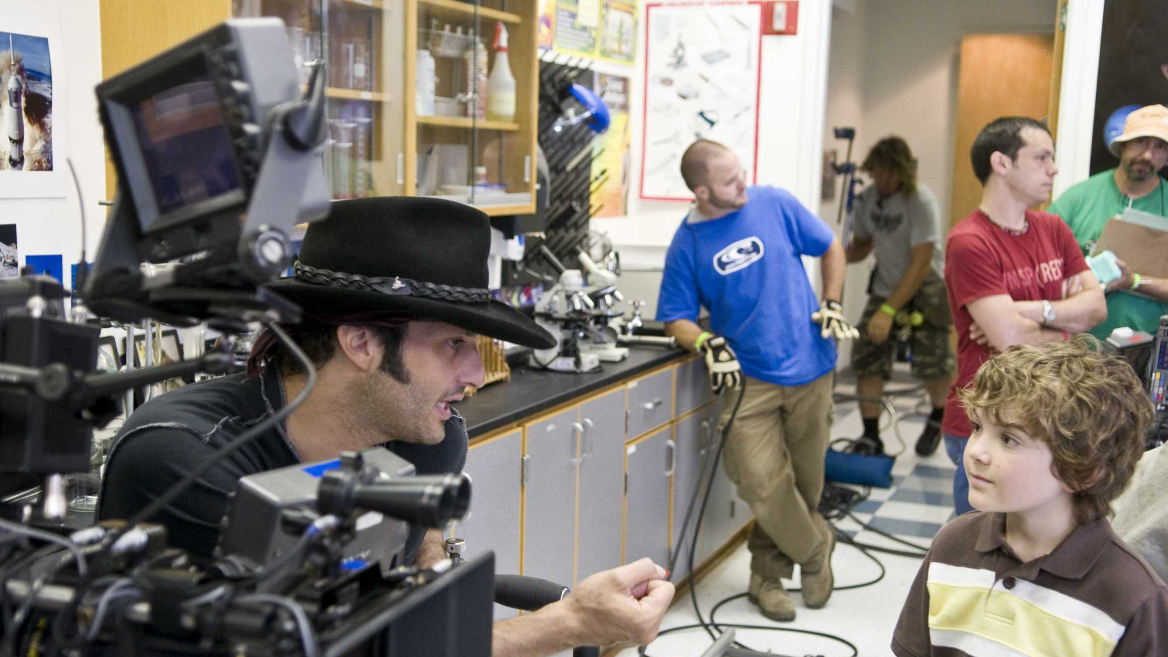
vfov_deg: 24.9
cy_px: 379
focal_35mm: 48
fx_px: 1487
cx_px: 573
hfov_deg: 42.9
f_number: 2.8
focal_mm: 30
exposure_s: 1/100
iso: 500
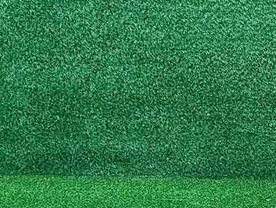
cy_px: 208
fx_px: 894
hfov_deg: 16.8
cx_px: 328
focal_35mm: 112
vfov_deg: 13.1
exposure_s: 1/50
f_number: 1.8
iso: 195
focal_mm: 5.4
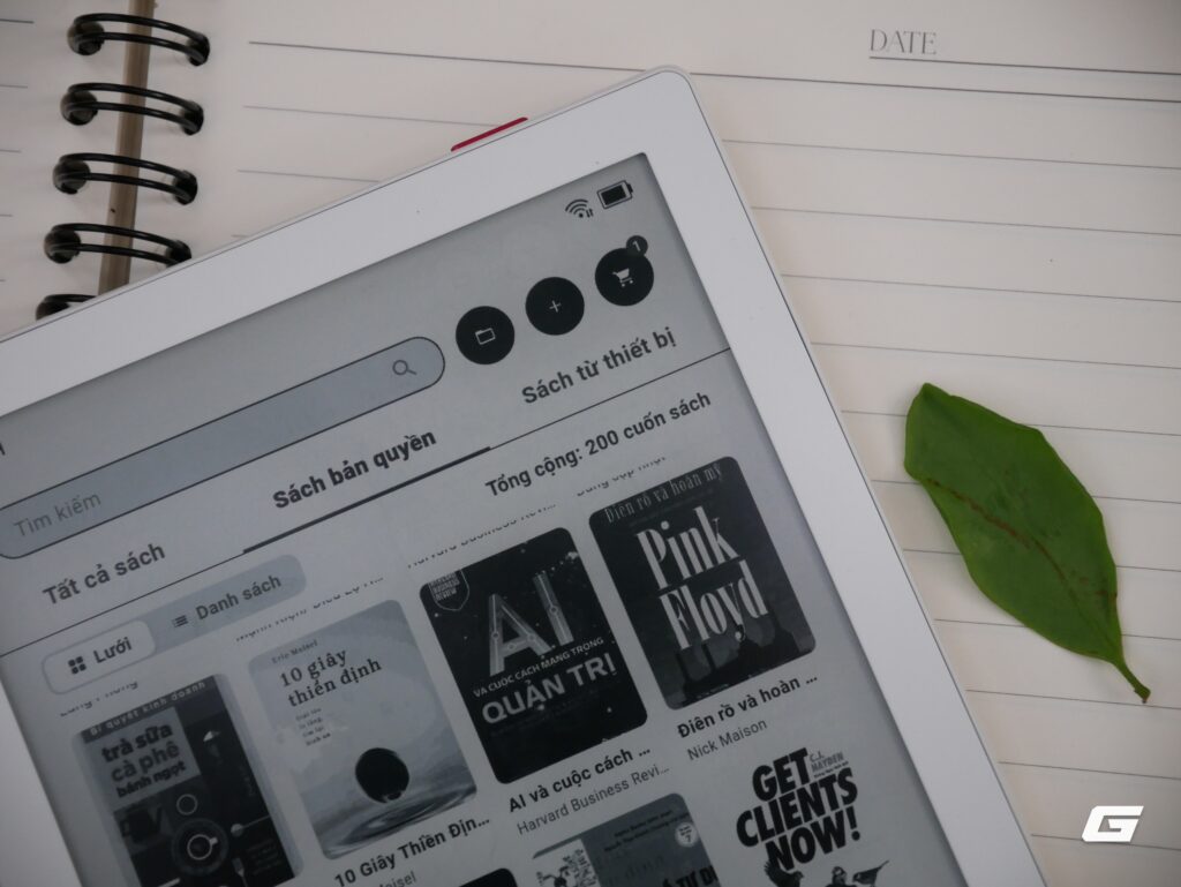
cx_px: 590
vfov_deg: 17.6
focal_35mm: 84
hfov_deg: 23.3
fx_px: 2867
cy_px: 444
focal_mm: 42
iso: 800
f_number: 5.6
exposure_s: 1/400
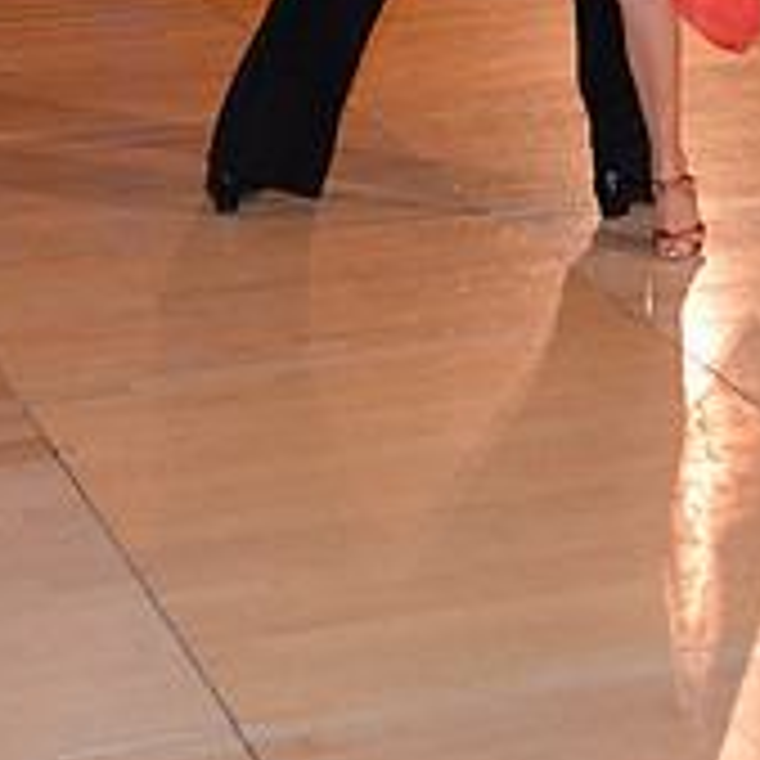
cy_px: -166
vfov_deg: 12.2
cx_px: 528
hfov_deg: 12.5
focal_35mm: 140
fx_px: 3478
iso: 2000
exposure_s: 1/200
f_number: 4.5
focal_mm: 48
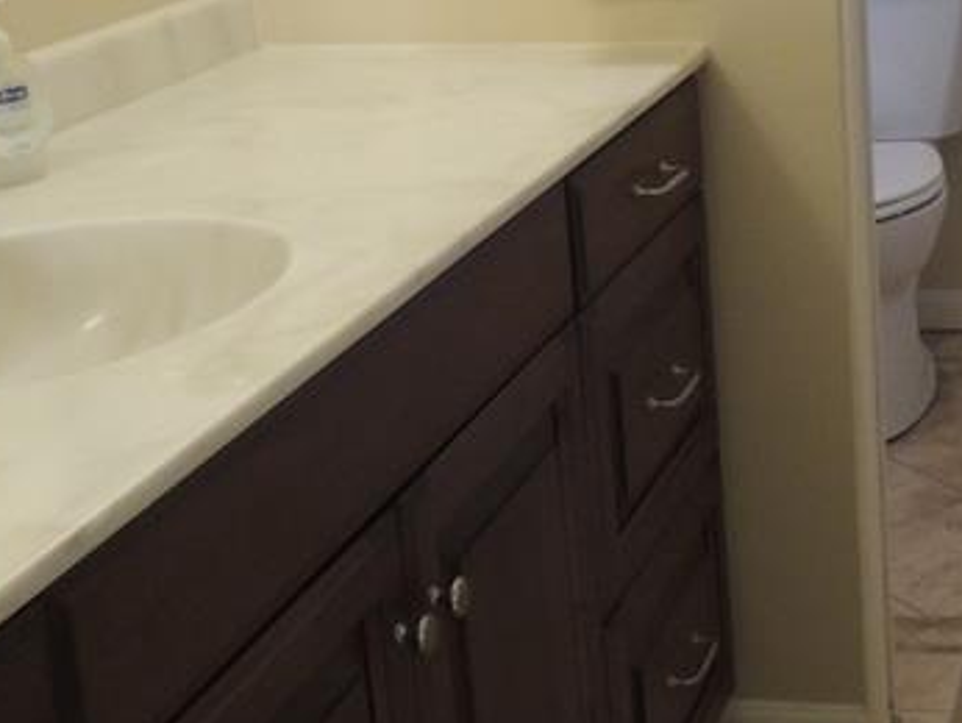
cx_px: 1032
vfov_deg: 20.5
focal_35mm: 71
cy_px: 131
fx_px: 1975
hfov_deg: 25.6
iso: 400
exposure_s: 1/25
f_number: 2.8
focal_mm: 4.3
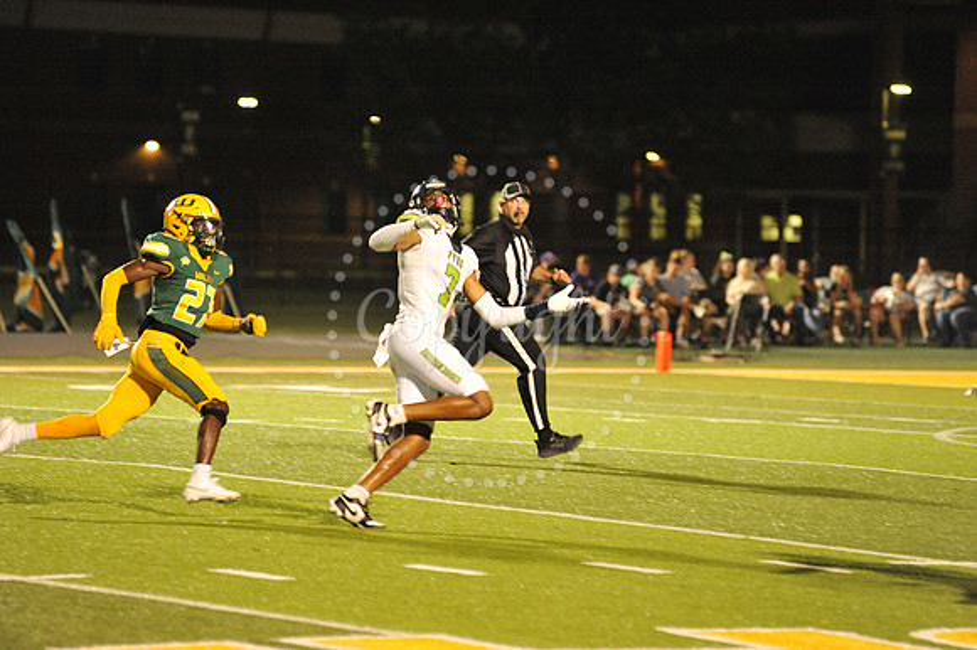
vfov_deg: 6.9
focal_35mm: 200
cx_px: 488
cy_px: 325
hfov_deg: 10.3
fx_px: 5424
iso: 6400
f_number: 4
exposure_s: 1/320
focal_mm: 200
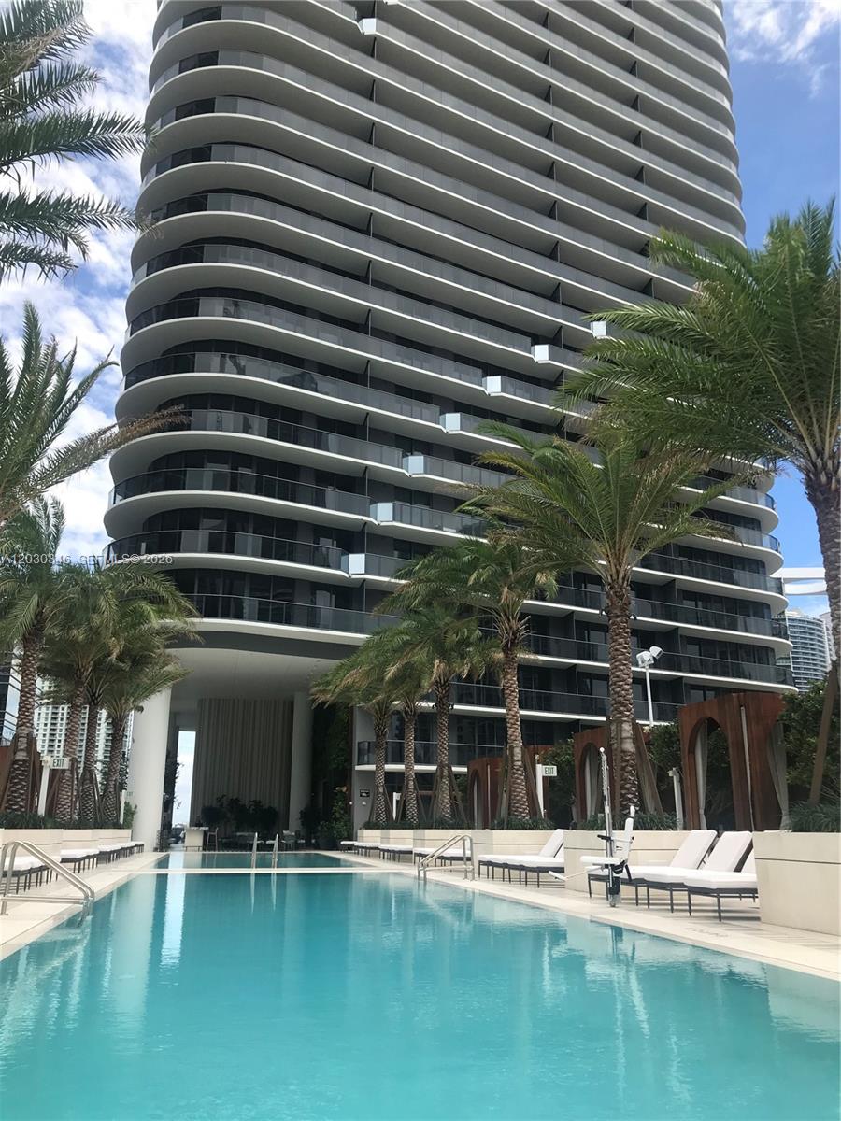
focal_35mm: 28
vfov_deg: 63.4
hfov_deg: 49.7
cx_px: 420
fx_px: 907
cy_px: 560
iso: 20
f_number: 1.8
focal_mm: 3.99
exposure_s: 1/1623
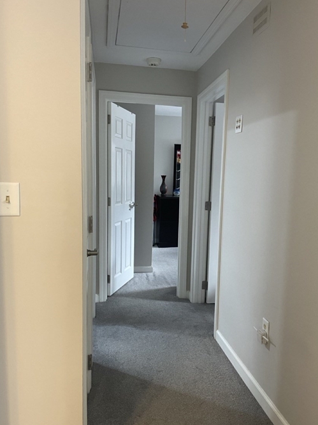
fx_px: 368
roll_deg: -1.3
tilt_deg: -7.2
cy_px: 226
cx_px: 176
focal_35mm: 30
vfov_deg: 59.9
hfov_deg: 46.7
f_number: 1.6
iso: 250
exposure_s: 1/60
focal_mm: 4.2
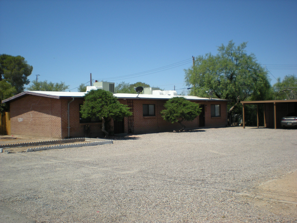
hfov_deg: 49.0
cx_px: 148
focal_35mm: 38
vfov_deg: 37.7
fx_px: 326
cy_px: 112
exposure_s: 1/781
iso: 89
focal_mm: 6.3
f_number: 4.6
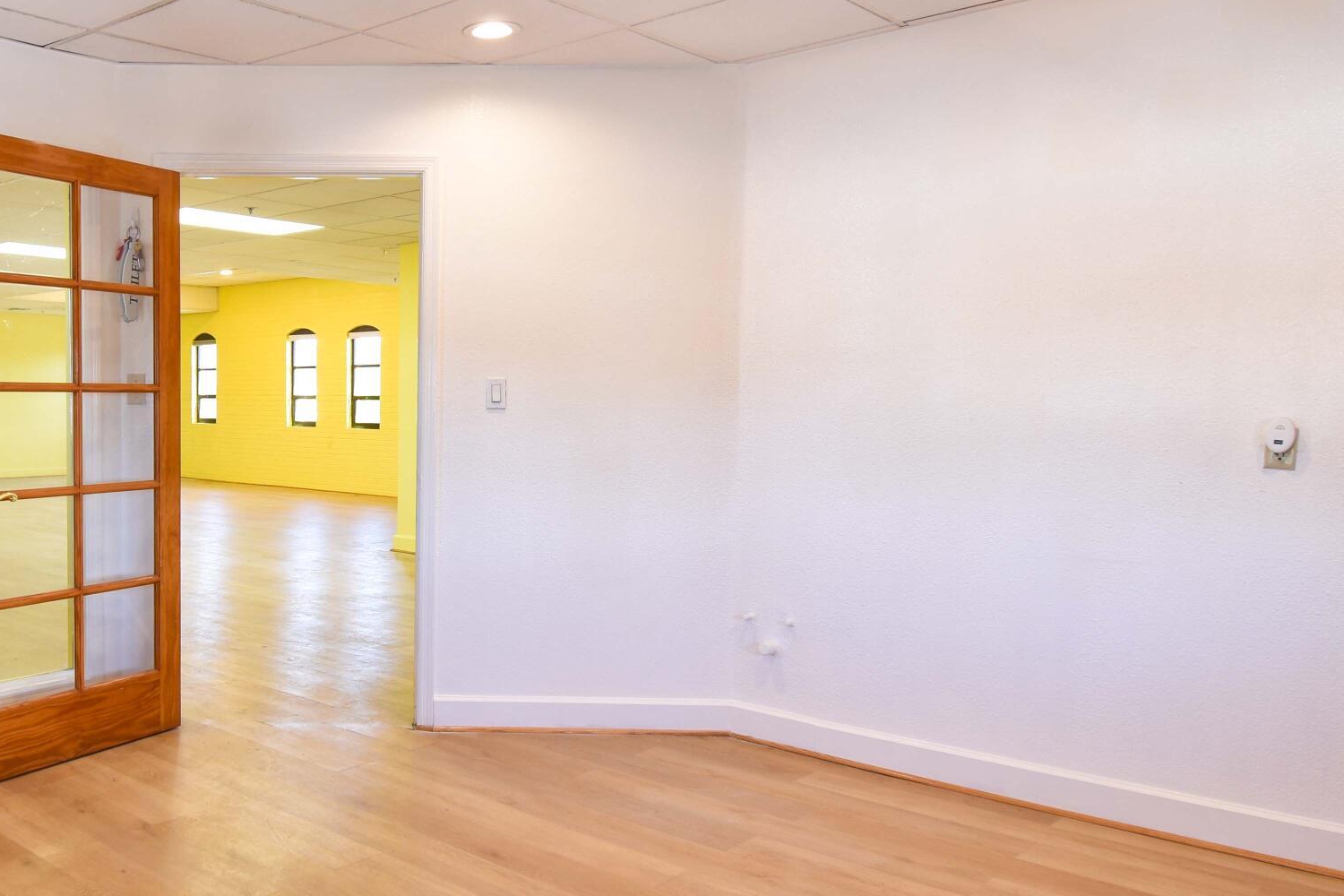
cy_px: 459
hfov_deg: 59.2
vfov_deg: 43.6
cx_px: 365
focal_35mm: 30
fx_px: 1120
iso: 100
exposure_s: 1/6
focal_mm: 10
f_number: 5.6
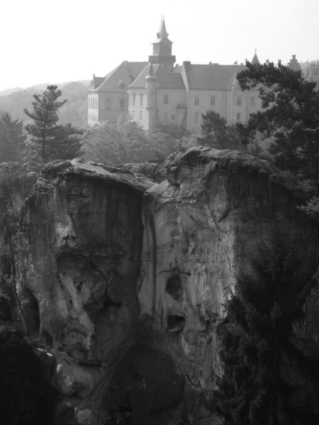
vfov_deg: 21.3
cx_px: 160
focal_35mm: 92
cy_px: 212
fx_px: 1130
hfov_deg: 16.1
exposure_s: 1/500
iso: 50
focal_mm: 15.5
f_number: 4.6
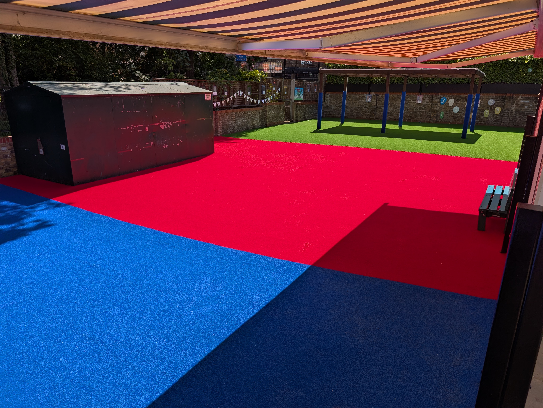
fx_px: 377
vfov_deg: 56.9
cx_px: 272
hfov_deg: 71.5
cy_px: 204
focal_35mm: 24
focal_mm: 6.9
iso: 22
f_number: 1.68
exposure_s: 1/945
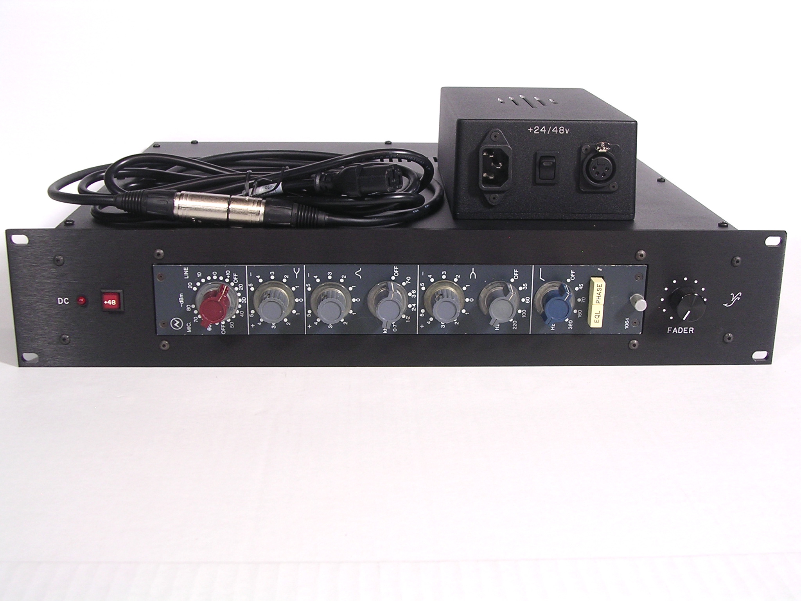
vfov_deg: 31.5
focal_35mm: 46
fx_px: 1064
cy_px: 300
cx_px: 400
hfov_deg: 41.2
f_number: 3
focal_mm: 7.1
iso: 100
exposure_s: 1/10.6
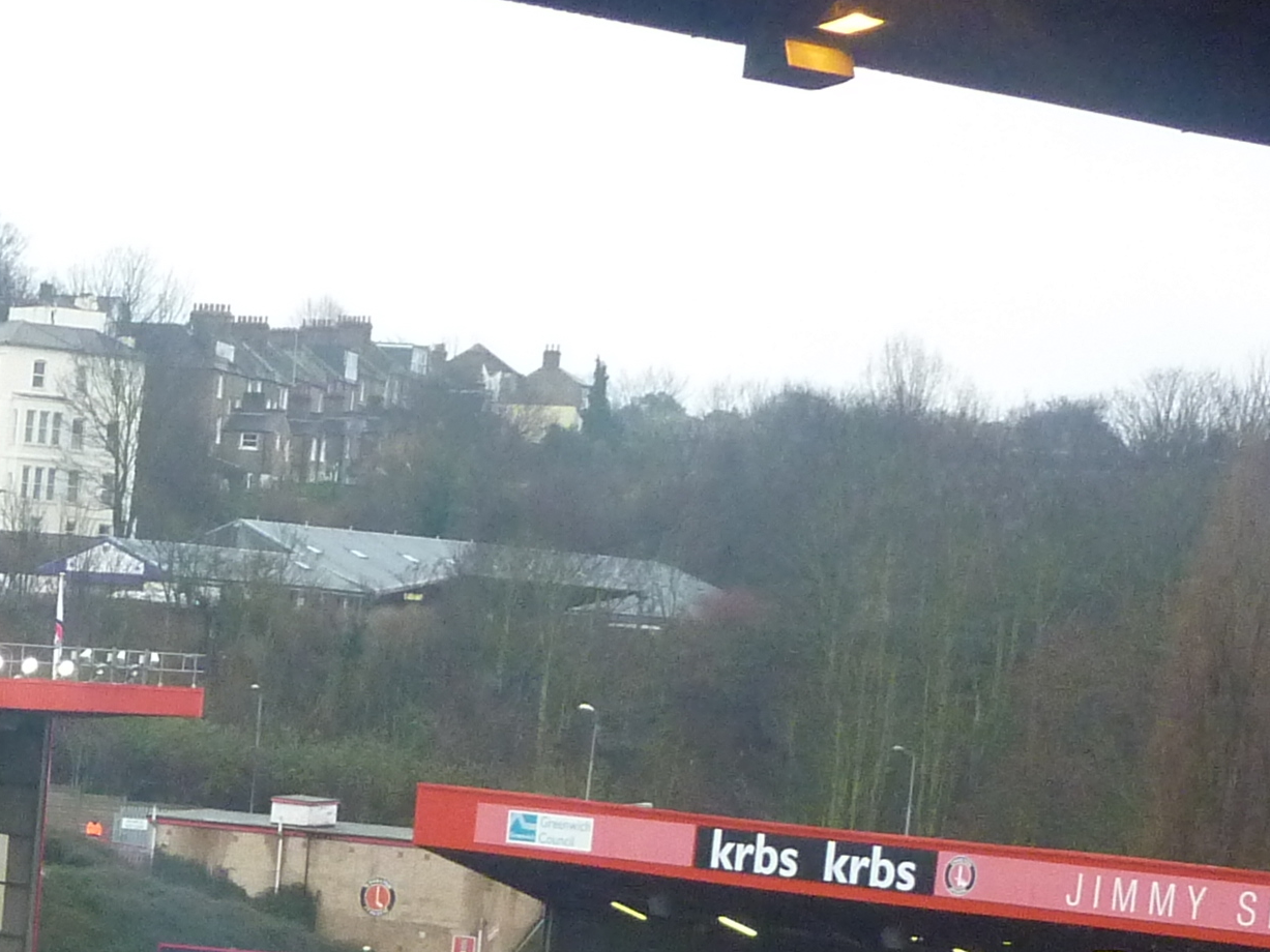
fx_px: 4035
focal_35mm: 110
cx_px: -434
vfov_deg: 13.0
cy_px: 1250
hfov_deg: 16.8
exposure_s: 1/160
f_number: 3.6
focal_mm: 6.1
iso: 320
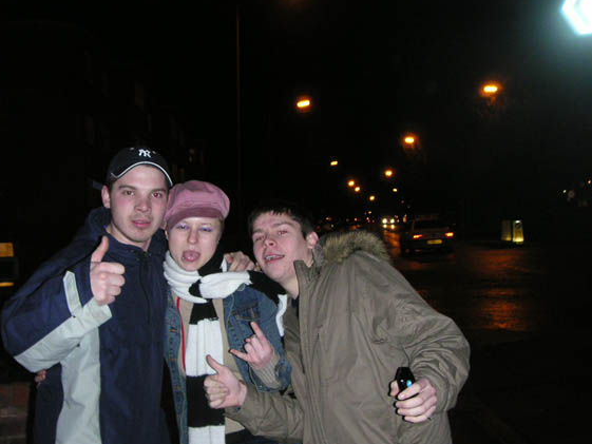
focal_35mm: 44
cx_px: 275
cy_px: 236
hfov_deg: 42.9
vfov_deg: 32.9
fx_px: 753
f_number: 2.8
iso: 160
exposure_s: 1/45
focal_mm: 6
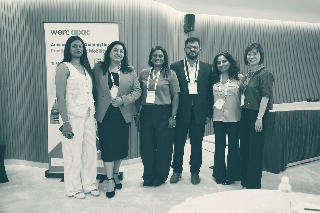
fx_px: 320
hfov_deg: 53.1
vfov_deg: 36.9
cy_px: 109
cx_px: 157
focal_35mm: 36
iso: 4000
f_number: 3.5
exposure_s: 1/80
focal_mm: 35
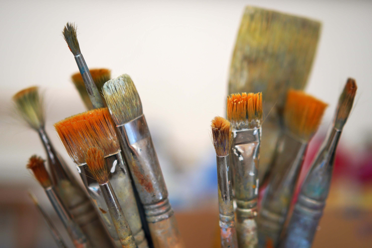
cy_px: 124
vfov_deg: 16.6
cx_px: 186
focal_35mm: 82
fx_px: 847
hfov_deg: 24.8
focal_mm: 55
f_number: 1.8
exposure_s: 1/50
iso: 100
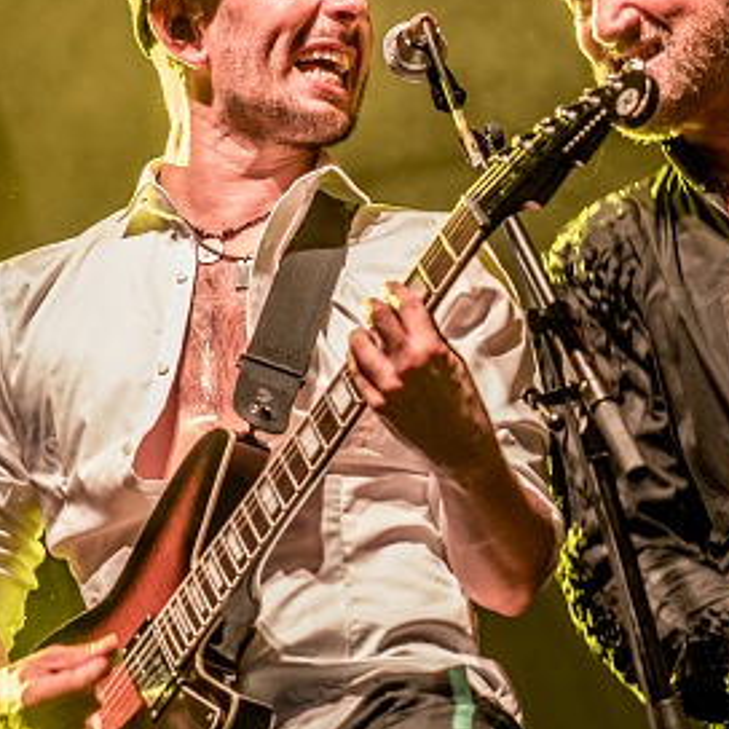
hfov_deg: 2.7
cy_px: 348
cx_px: 748
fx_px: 15296
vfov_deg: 2.7
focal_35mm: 642
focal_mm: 190
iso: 640
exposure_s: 1/100
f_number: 2.8
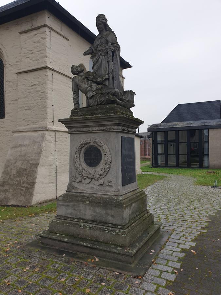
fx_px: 221
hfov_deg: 53.1
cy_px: 148
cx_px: 110
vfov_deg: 67.3
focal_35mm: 26
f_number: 2.4
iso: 50
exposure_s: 1/100
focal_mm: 4.3
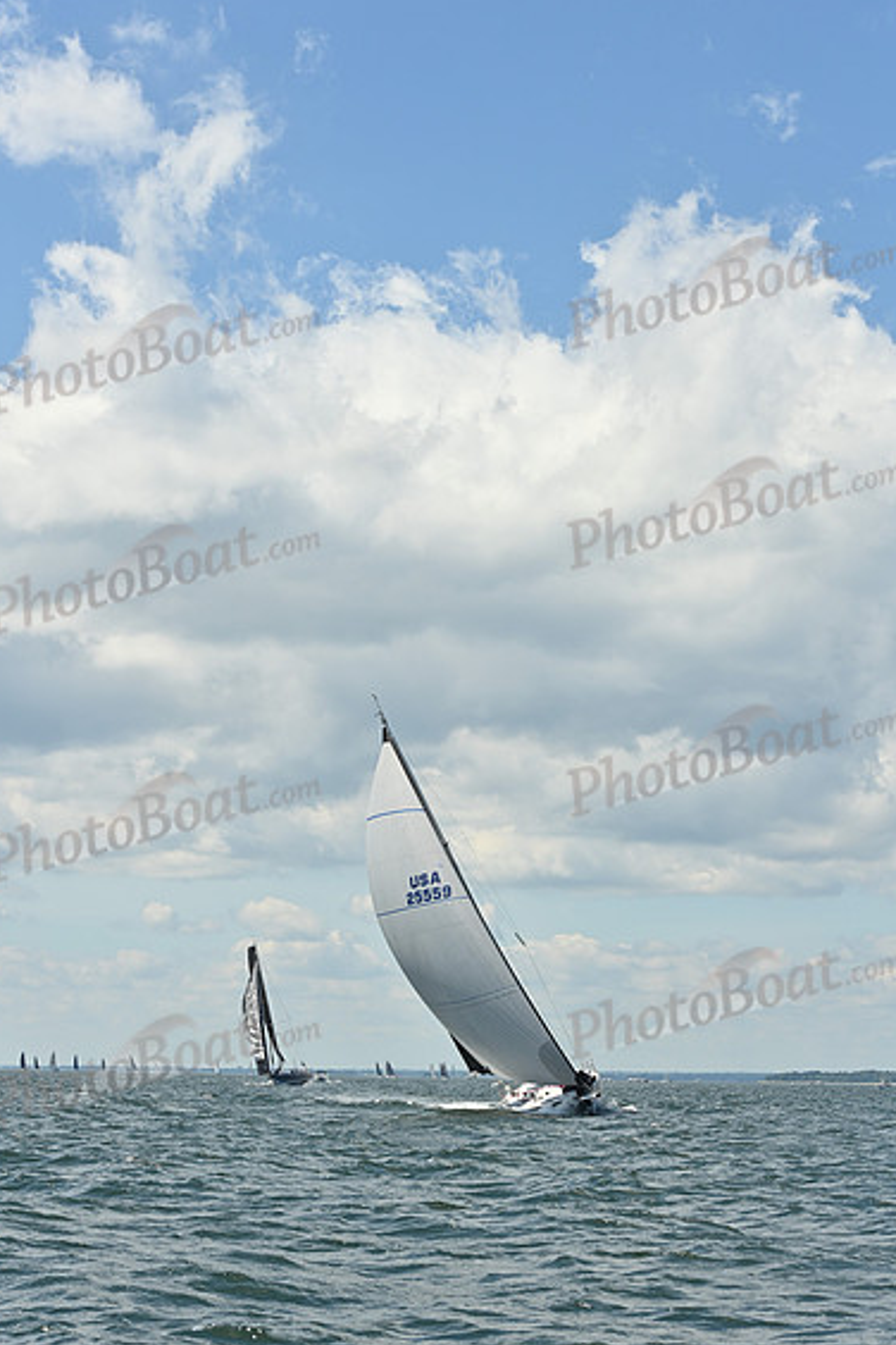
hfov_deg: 18.9
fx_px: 2688
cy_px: 665
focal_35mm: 72
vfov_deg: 28.1
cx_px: 444
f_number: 9
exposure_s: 1/1250
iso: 250
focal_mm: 70
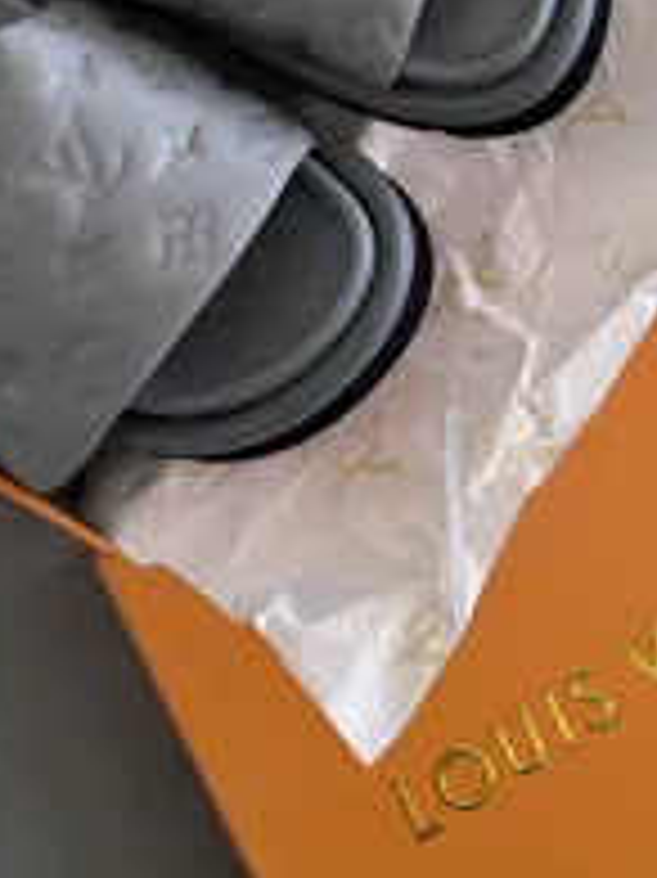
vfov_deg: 29.1
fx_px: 1495
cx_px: 320
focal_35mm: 59
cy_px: -126
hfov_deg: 24.8
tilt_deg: -77.2
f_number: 1.78
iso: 64
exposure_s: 1/151
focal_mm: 6.76
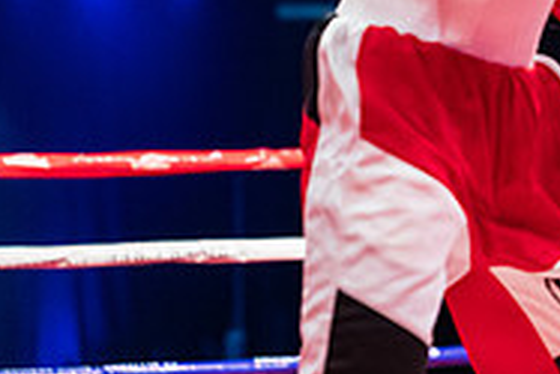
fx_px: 2413
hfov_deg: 12.8
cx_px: 755
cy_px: -55
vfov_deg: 8.8
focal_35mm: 155
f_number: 2
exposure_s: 1/1250
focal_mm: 50
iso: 3200
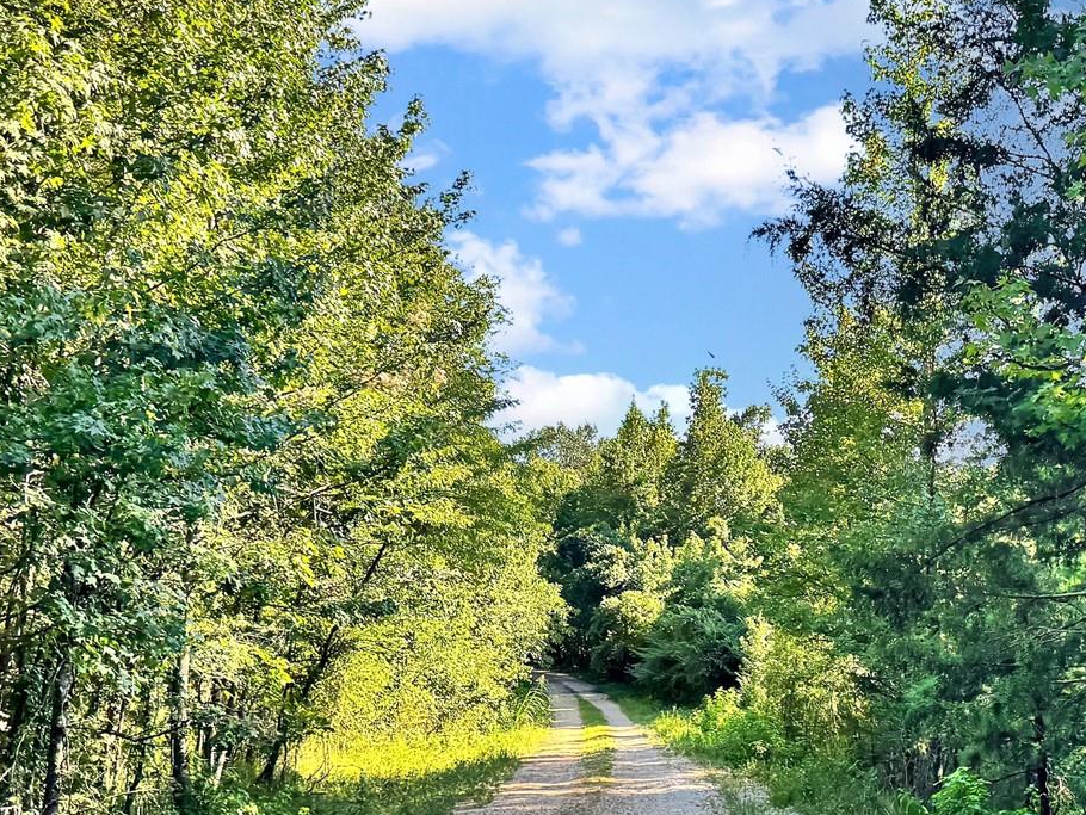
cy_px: 539
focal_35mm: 54
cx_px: 847
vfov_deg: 26.9
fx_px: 1695
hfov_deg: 34.6
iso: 80
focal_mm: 6.76
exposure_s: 1/506
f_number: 1.78
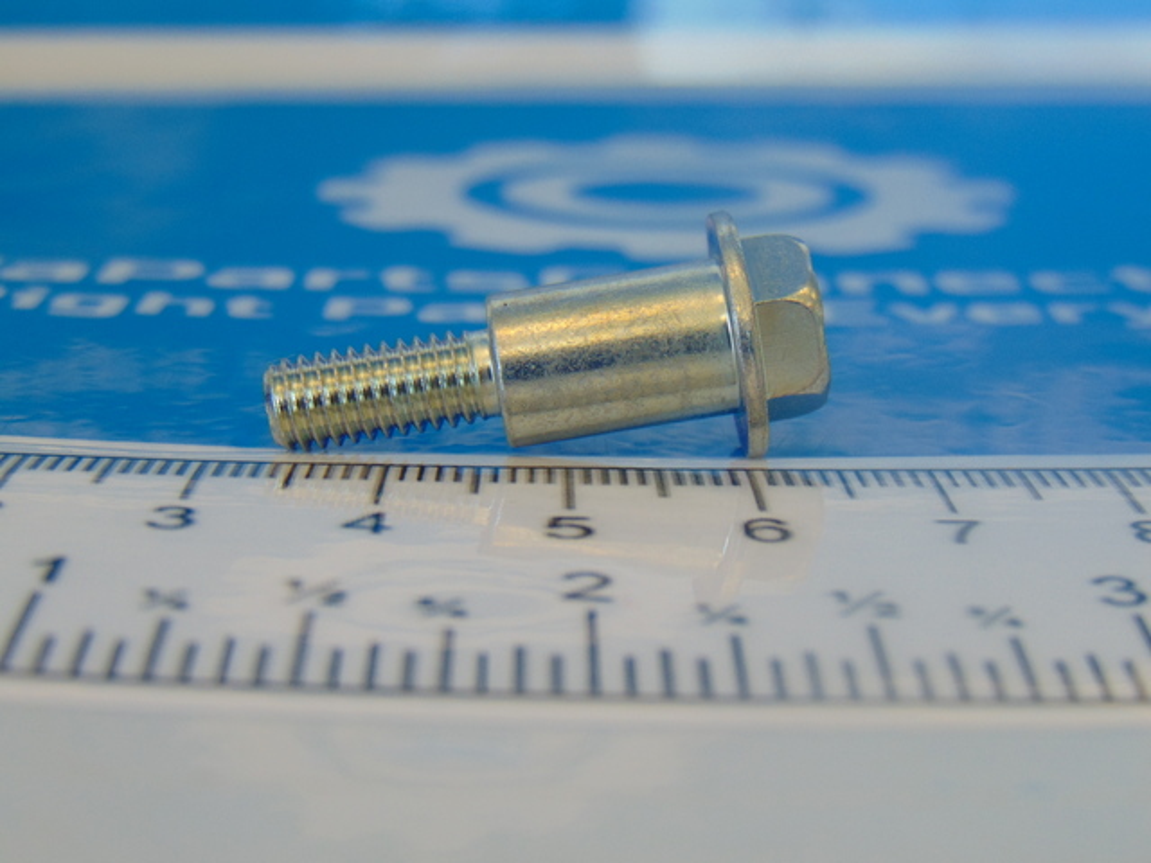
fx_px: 2361
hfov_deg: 27.4
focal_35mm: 71
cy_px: 432
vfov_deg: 20.7
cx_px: 576
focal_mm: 12.8
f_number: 3.7
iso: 80
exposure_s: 1/100
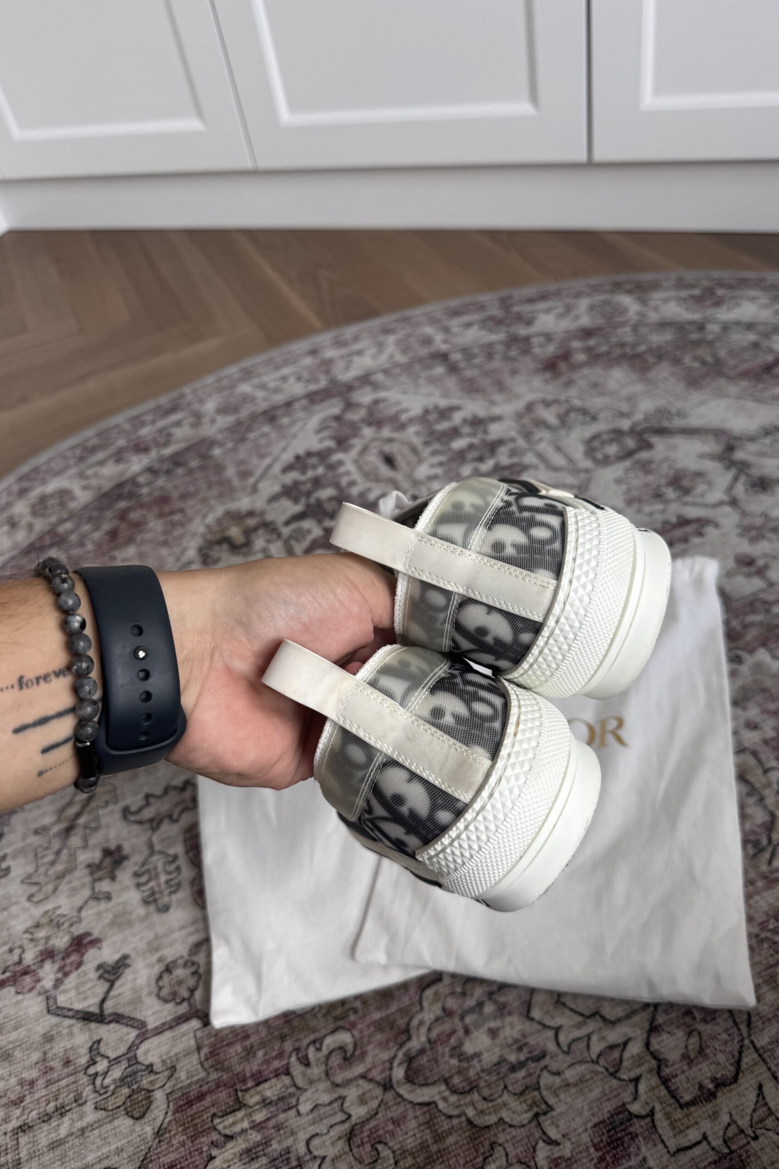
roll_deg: +11.9
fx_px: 811
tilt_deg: -43.6
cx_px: 407
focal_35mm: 25
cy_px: 584
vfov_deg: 71.5
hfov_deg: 51.3
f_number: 1.78
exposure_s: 1/255
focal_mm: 6.76
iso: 64
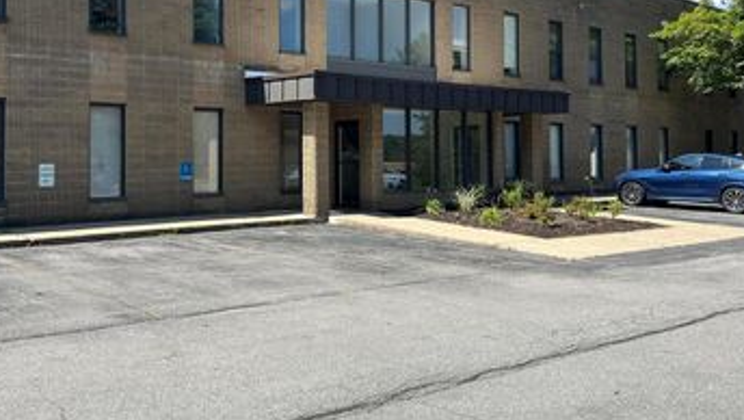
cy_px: 137
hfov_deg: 52.5
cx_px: 305
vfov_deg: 31.0
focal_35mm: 38
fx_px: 750
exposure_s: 1/2882
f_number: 1.78
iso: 80
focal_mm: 6.86
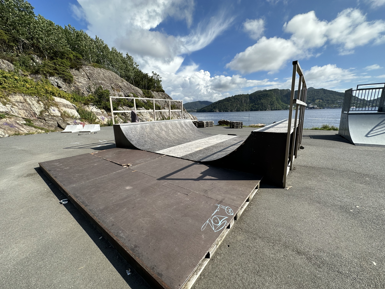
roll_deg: +2.4
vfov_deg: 85.7
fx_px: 156
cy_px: 144
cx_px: 192
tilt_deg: -11.5
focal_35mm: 14
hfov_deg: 102.1
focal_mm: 2.22
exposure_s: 1/1916
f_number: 2.2
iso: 50
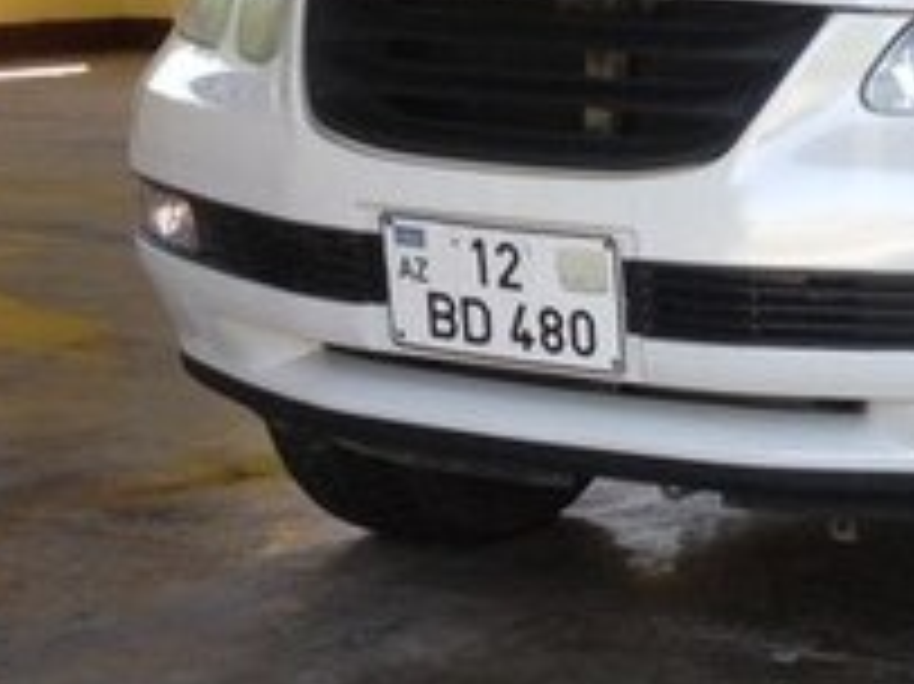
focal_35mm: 114
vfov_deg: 12.9
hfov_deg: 16.1
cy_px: 146
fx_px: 3008
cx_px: 1279
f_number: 2.4
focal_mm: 4.28
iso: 50
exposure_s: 1/143
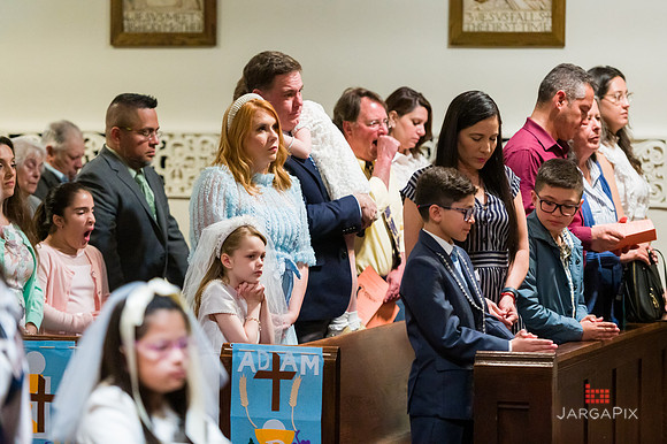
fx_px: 2500
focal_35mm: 135
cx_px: 334
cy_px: 222
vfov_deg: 10.1
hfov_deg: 15.2
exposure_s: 1/250
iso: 6400
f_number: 3.2
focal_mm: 135
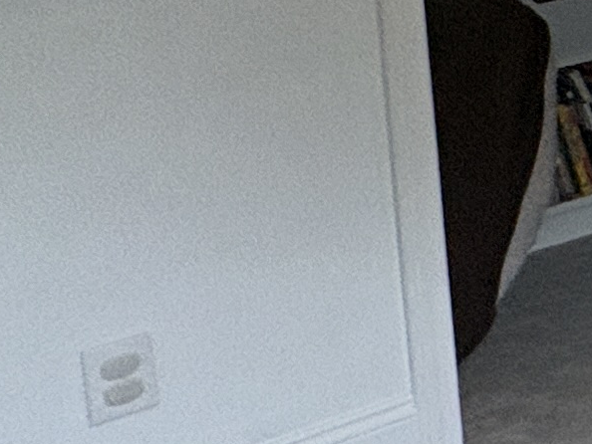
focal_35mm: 95
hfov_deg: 10.7
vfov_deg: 14.5
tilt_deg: -7.3
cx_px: 1887
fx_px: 1625
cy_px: -236
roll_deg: -2.5
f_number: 2.2
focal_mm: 2.22
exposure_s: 1/120
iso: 250
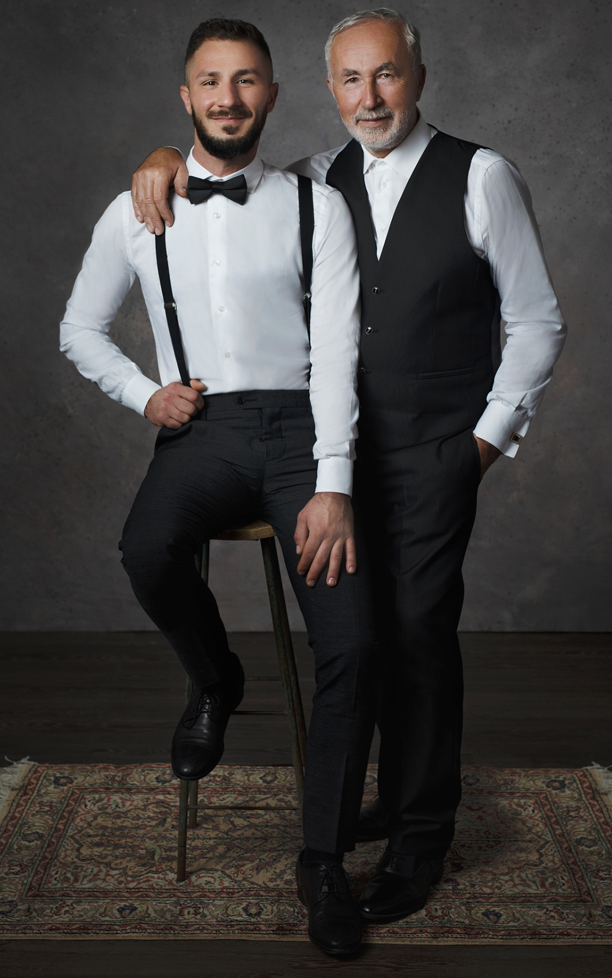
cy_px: 455
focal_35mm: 55
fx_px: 1468
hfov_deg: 23.6
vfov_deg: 36.9
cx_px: 310
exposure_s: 1/200
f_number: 8
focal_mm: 50
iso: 100
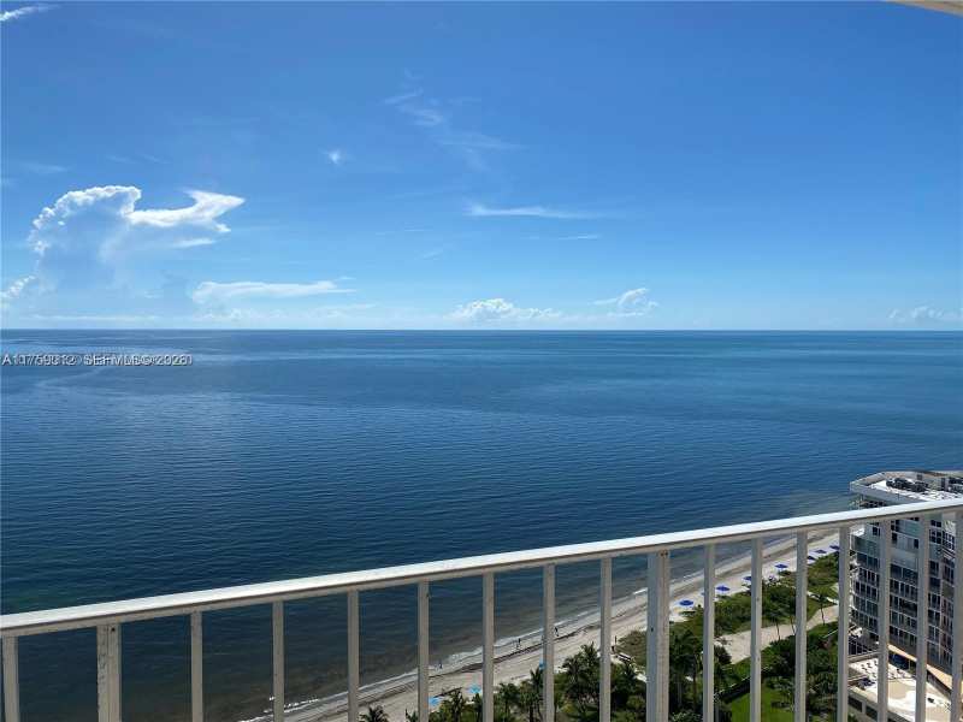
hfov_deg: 67.3
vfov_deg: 53.1
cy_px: 361
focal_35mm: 26
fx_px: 723
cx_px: 482
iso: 32
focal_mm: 4.25
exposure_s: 1/6061
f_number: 1.8
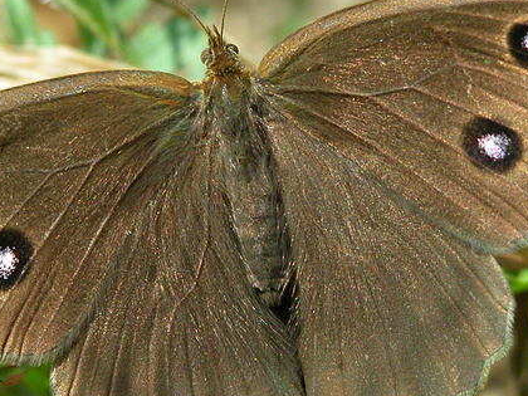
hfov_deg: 4.0
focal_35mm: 492
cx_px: 255
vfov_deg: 3.0
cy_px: 226
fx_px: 7505
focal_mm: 61.5
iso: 200
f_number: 4.6
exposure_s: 1/366
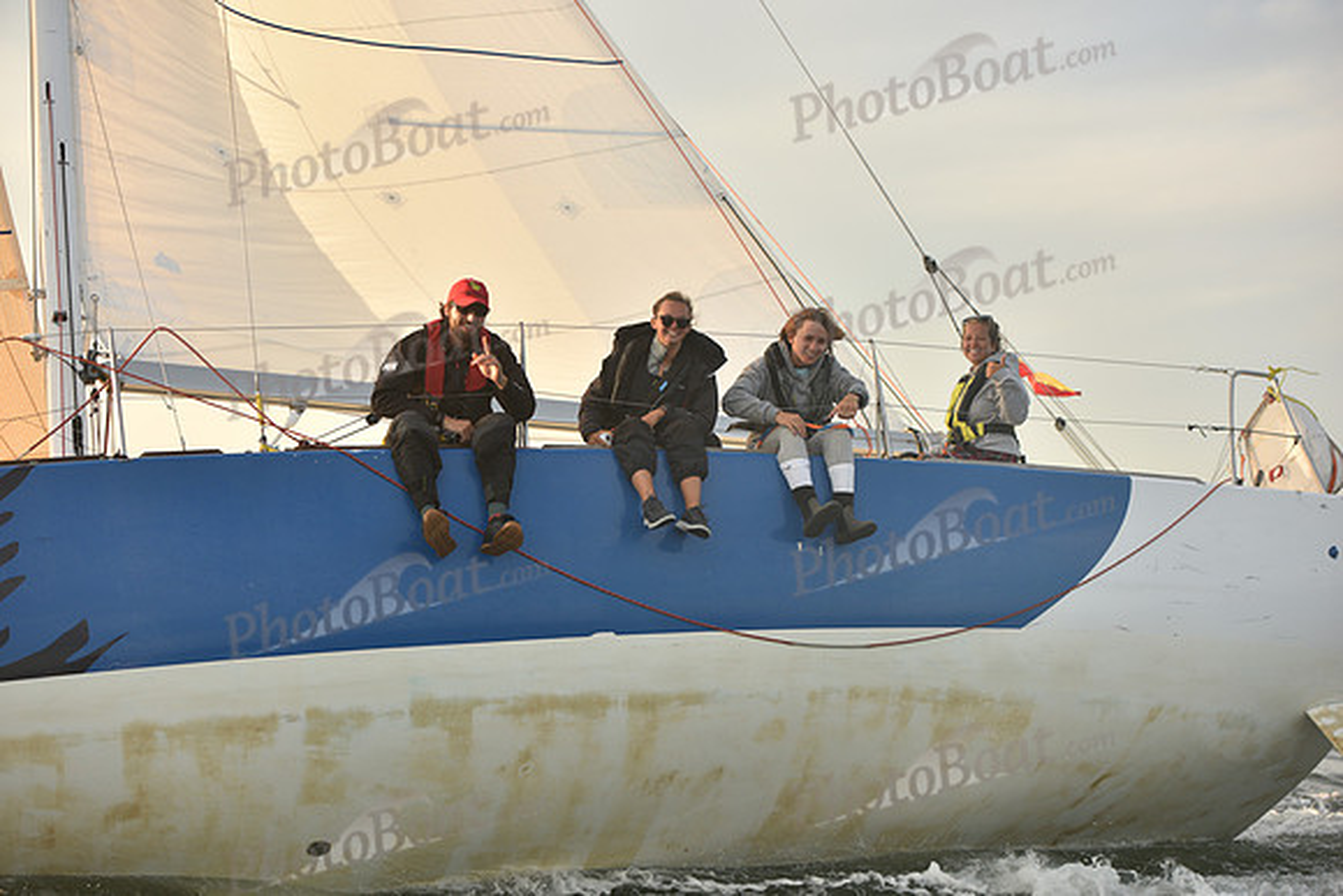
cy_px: 448
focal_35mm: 70
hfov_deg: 28.8
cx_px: 672
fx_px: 2612
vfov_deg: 19.5
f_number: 4
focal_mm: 70
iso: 250
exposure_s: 1/640
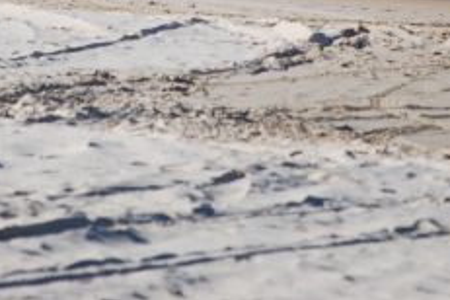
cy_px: -115
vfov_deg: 2.0
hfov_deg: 3.0
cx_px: 168
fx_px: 8579
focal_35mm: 686
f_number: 5.3
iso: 200
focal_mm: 165
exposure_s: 1/1600
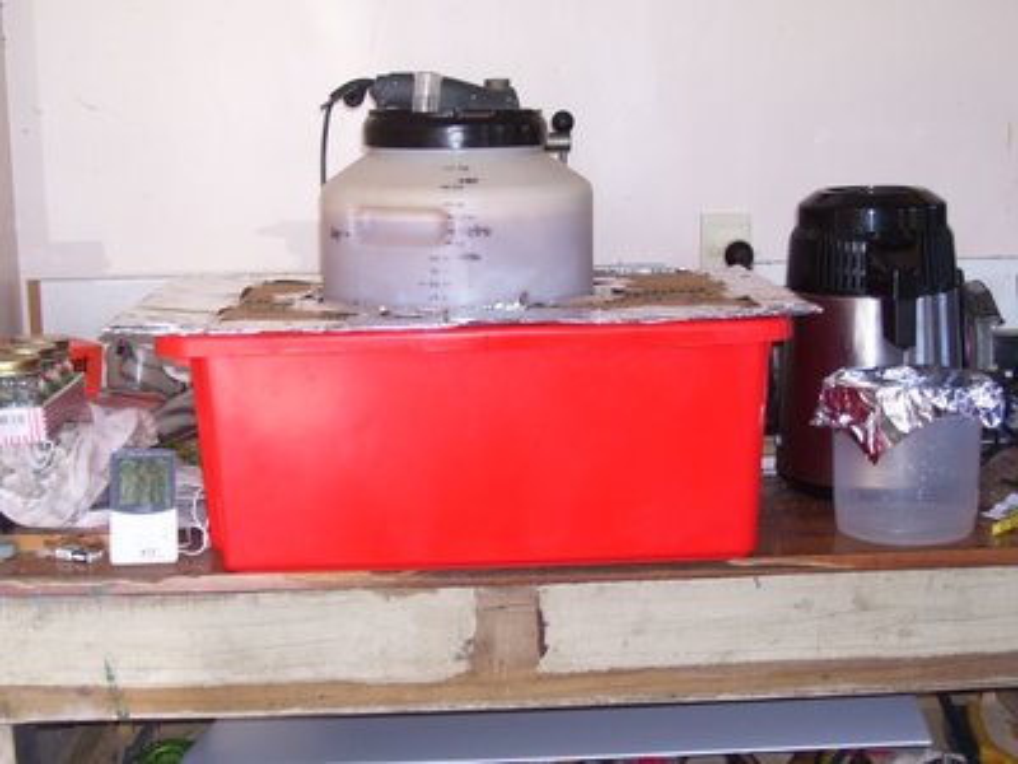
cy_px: 382
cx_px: 509
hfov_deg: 33.8
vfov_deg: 25.7
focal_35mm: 57
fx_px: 1676
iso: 80
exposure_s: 1/60
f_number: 3.4
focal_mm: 9.4
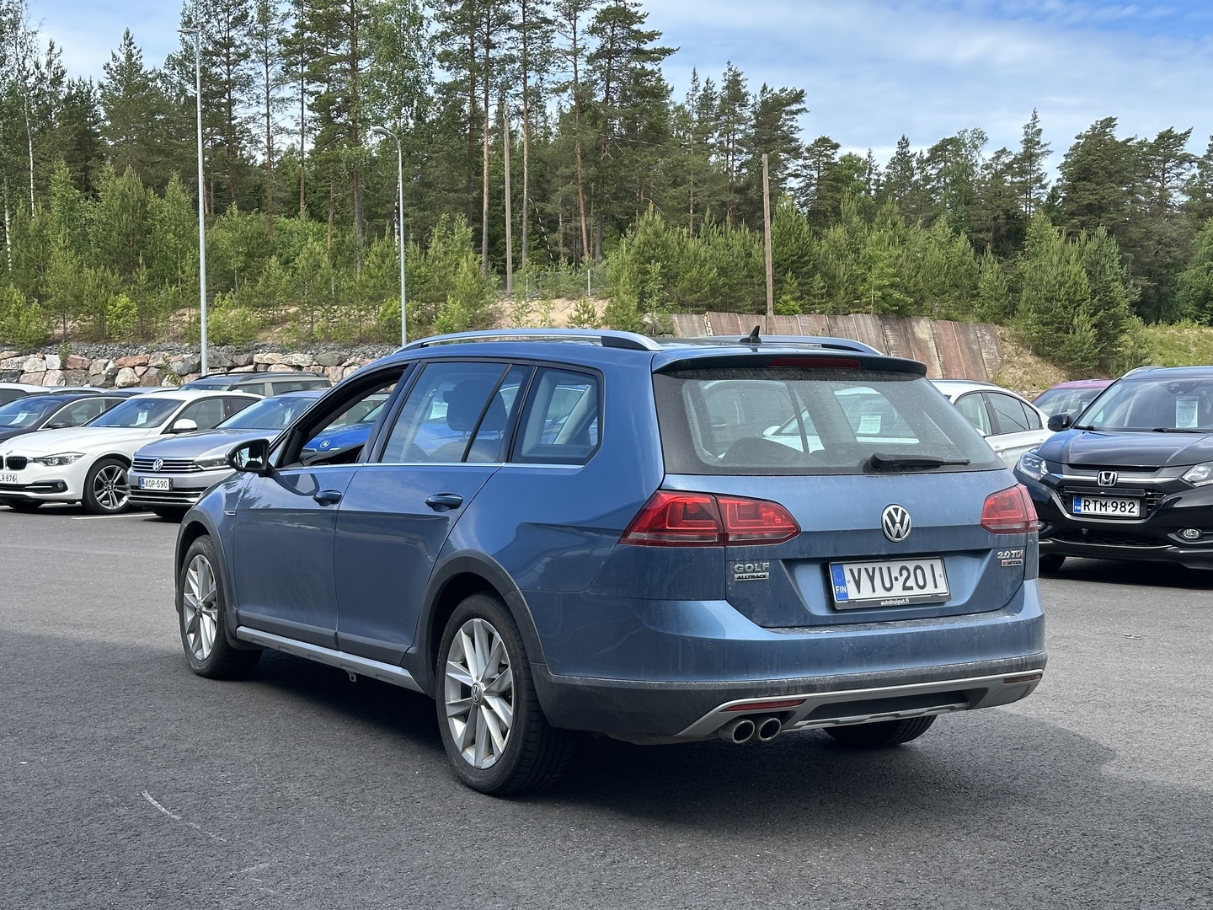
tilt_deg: -2.0
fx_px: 1682
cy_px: 455
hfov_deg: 39.7
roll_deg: +0.3
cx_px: 606
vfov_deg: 30.3
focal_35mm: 48
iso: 64
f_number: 1.78
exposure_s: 1/864
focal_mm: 6.86
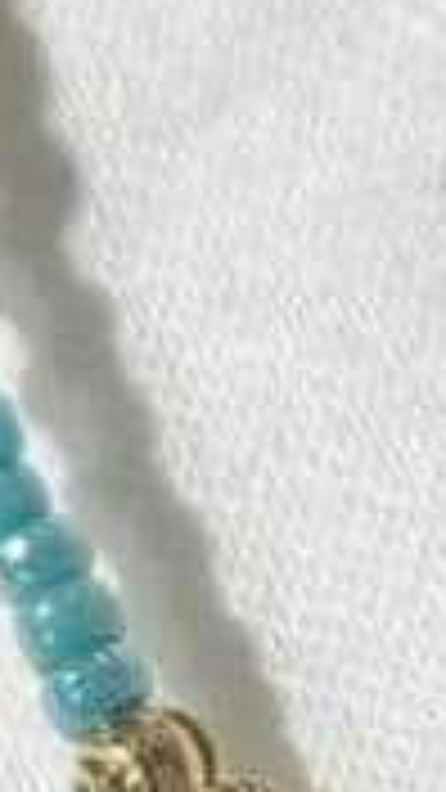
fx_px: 6917
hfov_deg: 3.6
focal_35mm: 329
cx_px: 1135
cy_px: 369
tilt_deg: -47.8
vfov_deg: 6.6
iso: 32
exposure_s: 1/394
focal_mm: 5.96
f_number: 1.6
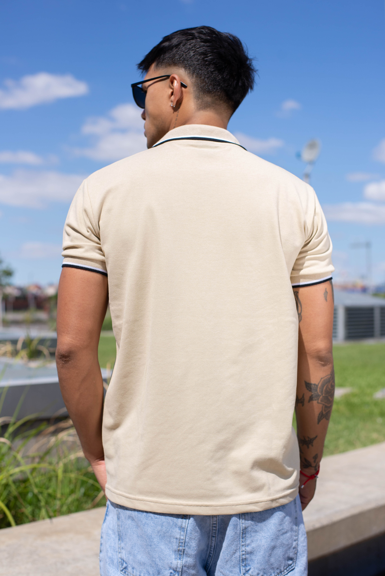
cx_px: 192
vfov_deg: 39.6
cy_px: 288
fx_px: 801
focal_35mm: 50
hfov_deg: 27.0
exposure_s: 1/2000
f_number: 4
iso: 160
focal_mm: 50
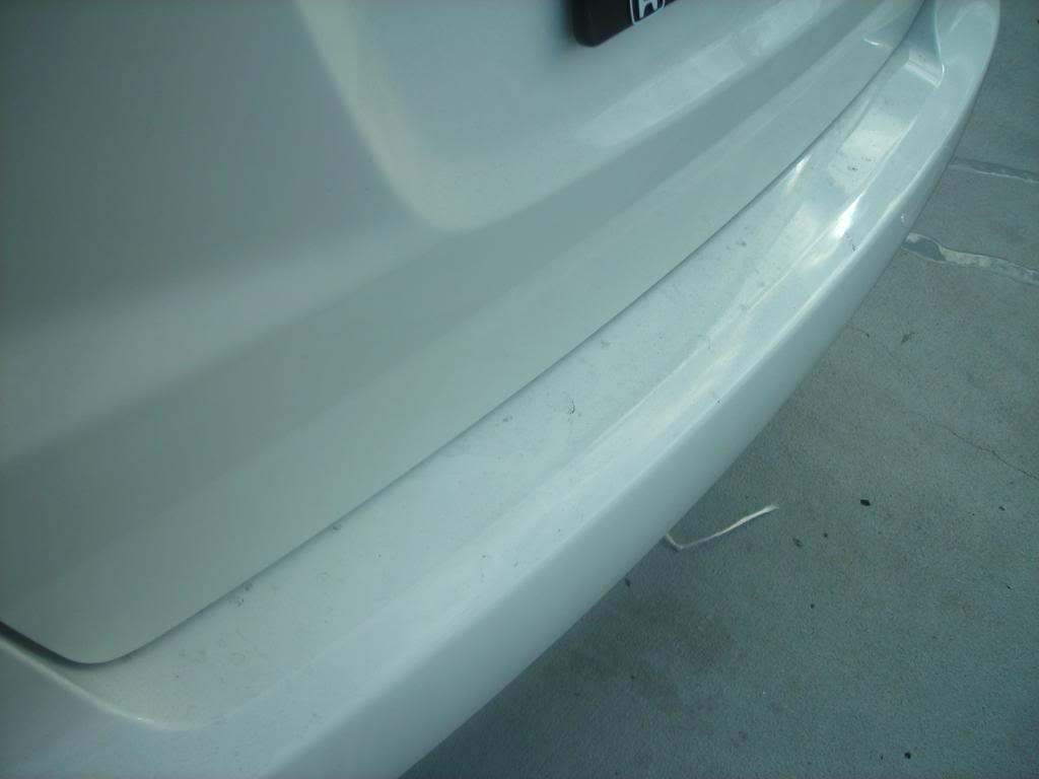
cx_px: 520
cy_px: 390
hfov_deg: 49.0
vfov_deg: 37.7
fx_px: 1141
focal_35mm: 38
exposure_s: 1/155
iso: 50
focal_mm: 6.3
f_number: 6.4
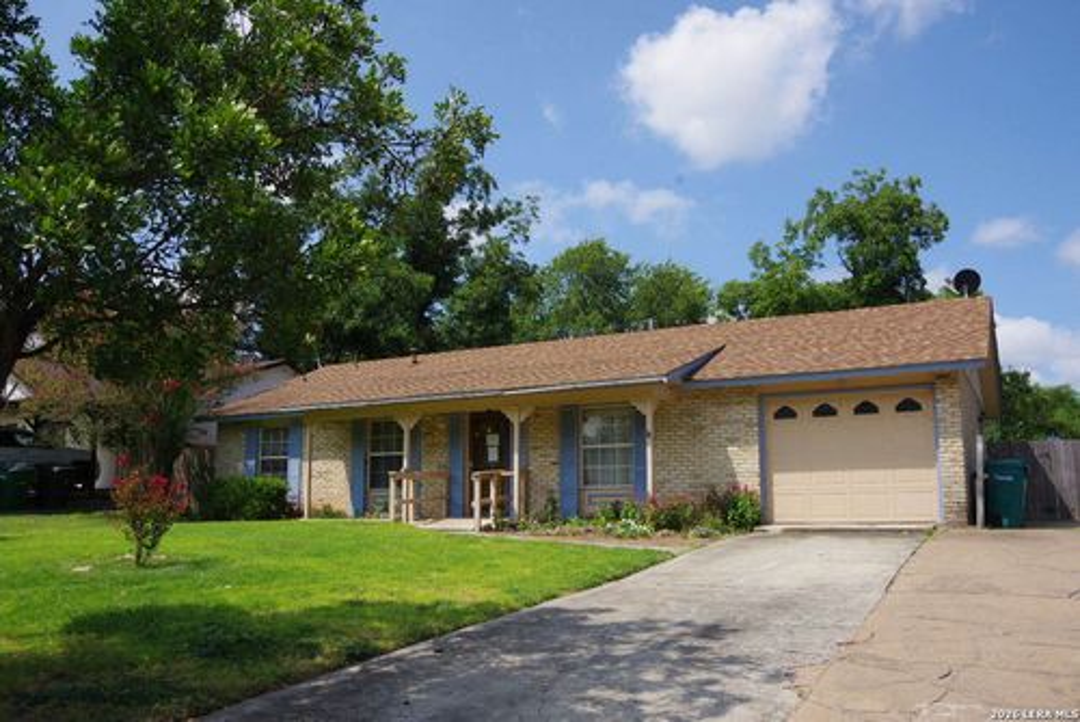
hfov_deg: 67.4
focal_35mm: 27
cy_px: 361
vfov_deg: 48.0
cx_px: 540
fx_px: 810
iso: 200
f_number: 13
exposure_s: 1/160
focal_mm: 18
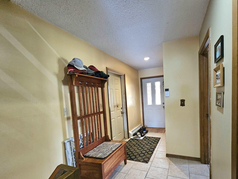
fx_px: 110
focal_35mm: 16
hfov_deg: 94.1
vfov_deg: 77.3
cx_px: 133
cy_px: 107
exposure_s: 1/30
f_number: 2.2
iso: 640
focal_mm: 2.2
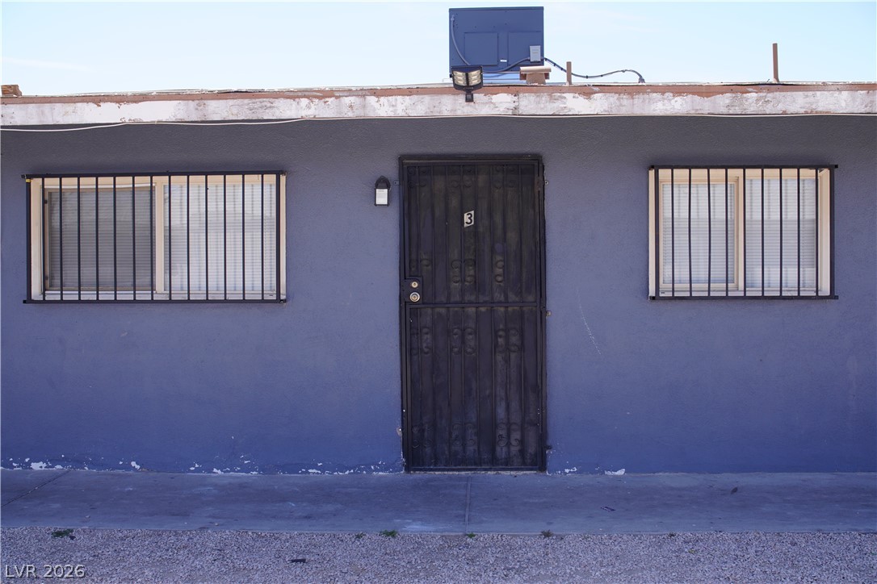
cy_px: 292
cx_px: 438
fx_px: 840
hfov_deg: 55.1
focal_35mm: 34
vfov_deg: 38.4
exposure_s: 1/250
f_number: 5
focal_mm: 23
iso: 100
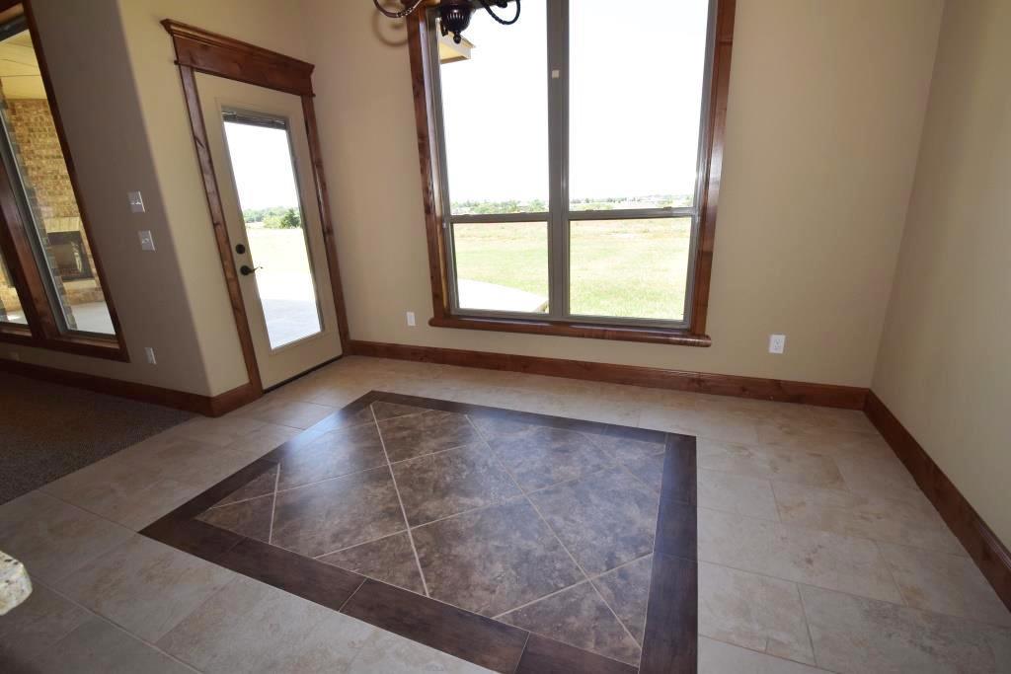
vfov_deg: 77.3
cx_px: 506
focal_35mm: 15
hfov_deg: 100.4
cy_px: 337
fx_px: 421
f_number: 9
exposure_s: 1/125
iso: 560
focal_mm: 10
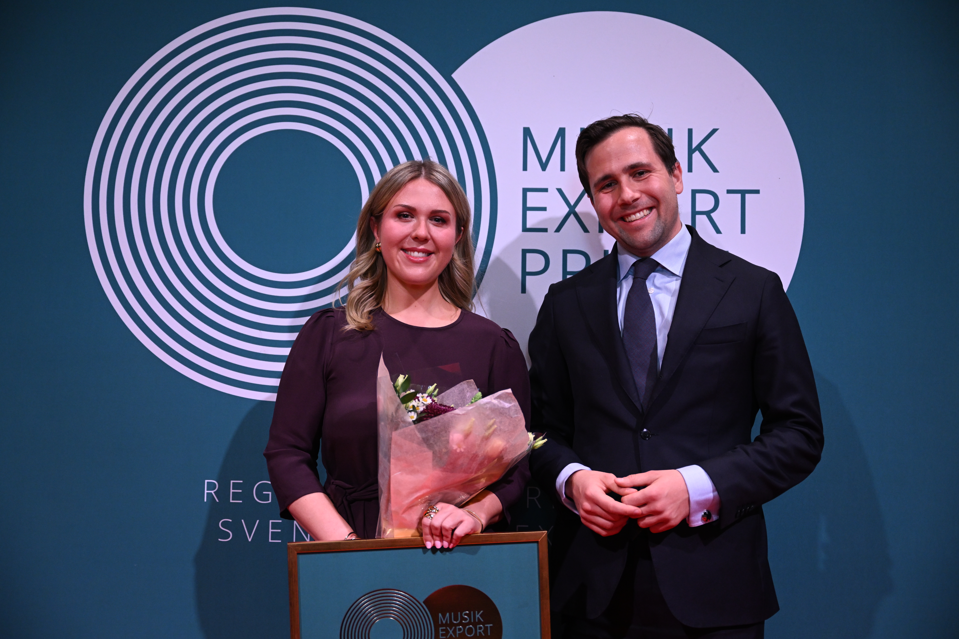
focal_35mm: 46
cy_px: 320
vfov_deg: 29.2
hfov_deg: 42.7
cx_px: 480
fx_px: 1225
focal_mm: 46
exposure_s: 1/250
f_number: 2.8
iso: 2000
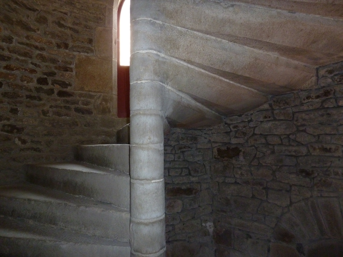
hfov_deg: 69.4
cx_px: 172
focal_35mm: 25
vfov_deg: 54.9
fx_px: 248
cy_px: 128
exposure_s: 1/30
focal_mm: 4.1
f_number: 3.3
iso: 400
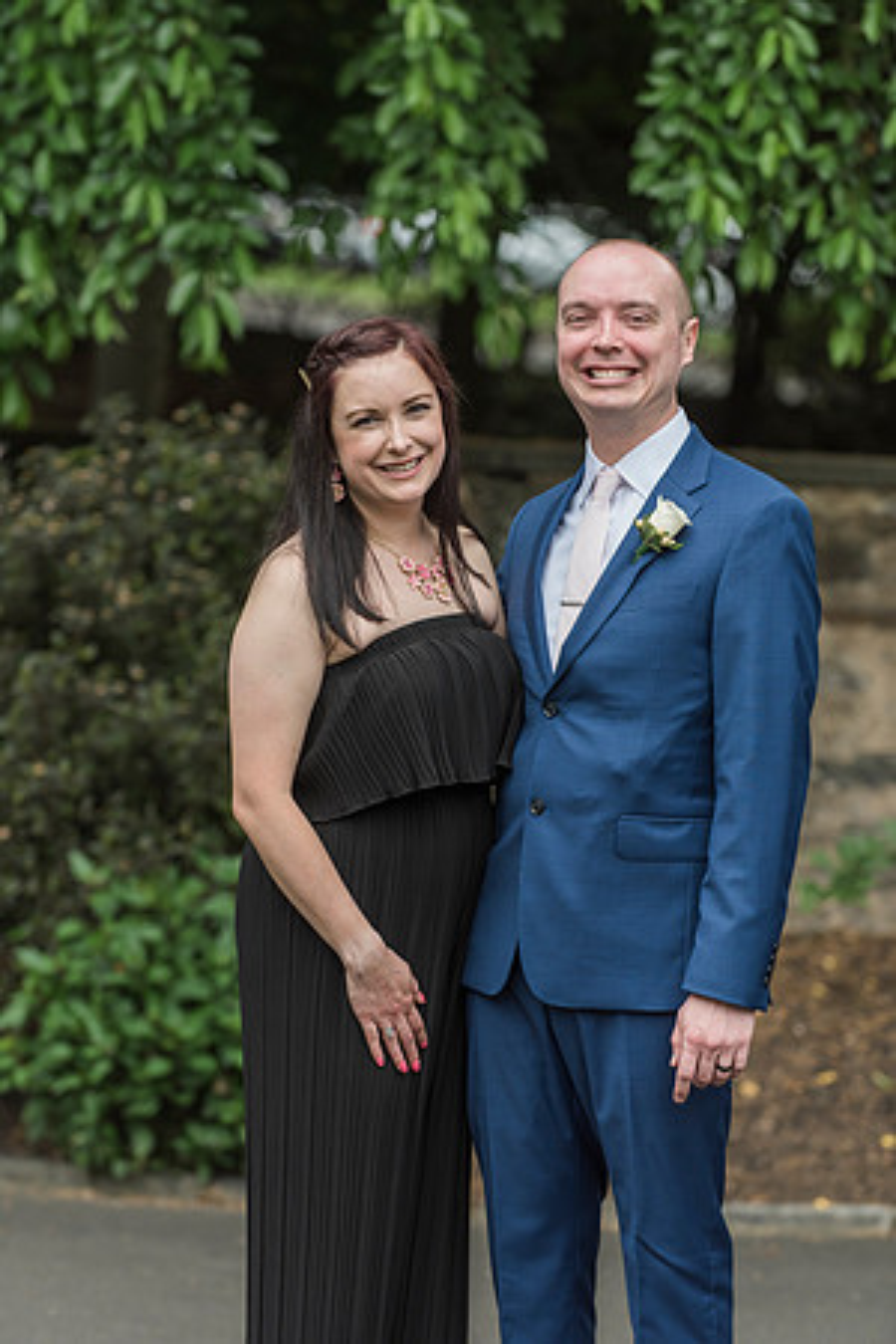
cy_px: 672
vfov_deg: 12.8
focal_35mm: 160
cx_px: 448
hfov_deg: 8.6
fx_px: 5973
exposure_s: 1/640
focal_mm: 160
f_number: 4
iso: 500
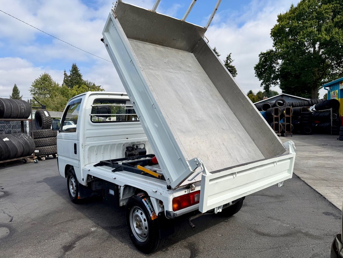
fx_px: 238
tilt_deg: -2.0
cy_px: 129
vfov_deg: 56.8
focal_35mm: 24
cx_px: 172
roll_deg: +2.4
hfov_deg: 71.6
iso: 80
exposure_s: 1/5319
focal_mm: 6.76
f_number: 1.78
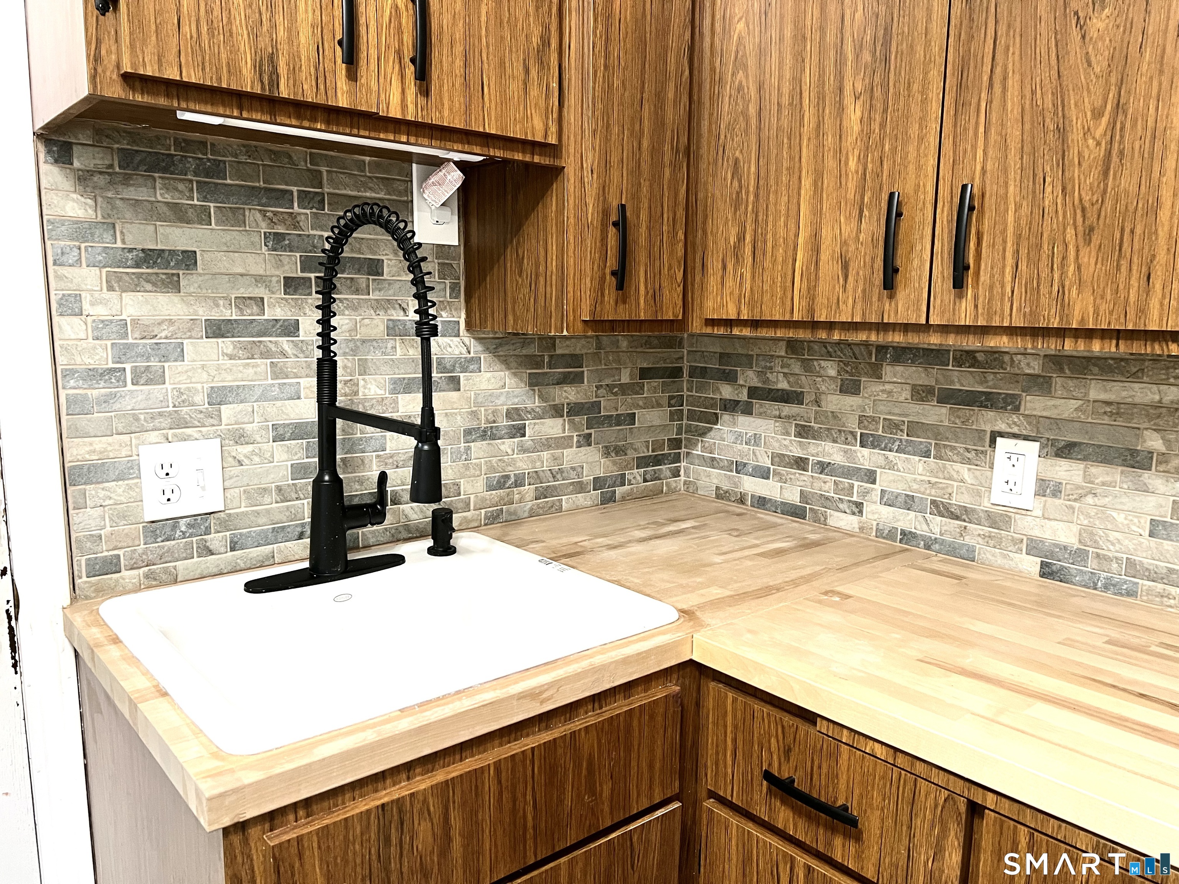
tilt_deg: -9.5
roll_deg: -0.5
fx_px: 886
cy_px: 442
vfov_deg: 53.1
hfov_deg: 67.3
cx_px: 590
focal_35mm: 26
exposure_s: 1/60
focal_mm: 5.7
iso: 320
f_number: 1.5
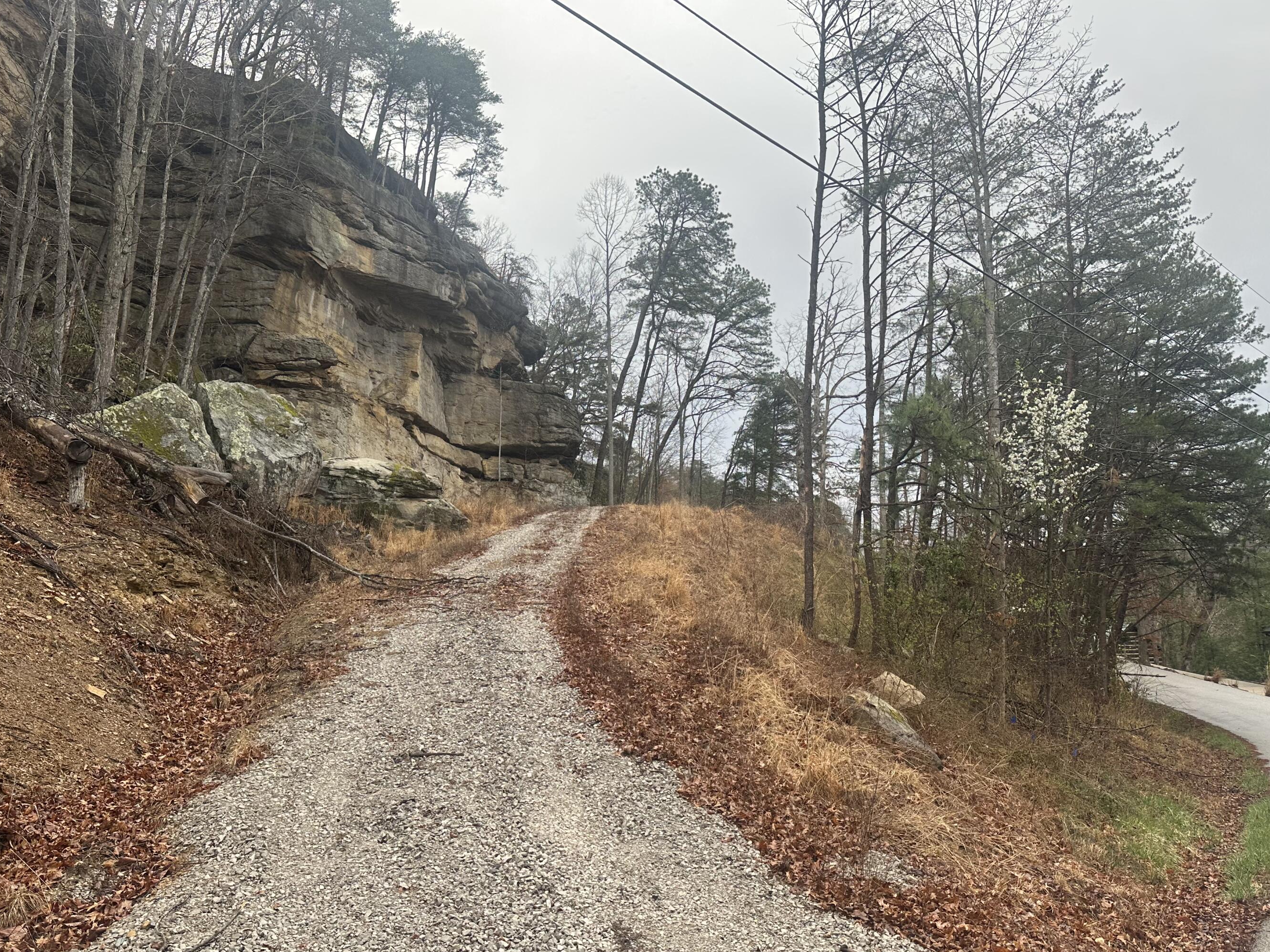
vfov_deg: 51.3
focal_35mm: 27
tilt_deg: +11.8
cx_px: 562
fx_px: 991
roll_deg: +3.0
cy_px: 451
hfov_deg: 65.1
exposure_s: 1/1072
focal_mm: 6.86
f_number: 1.78
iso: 80
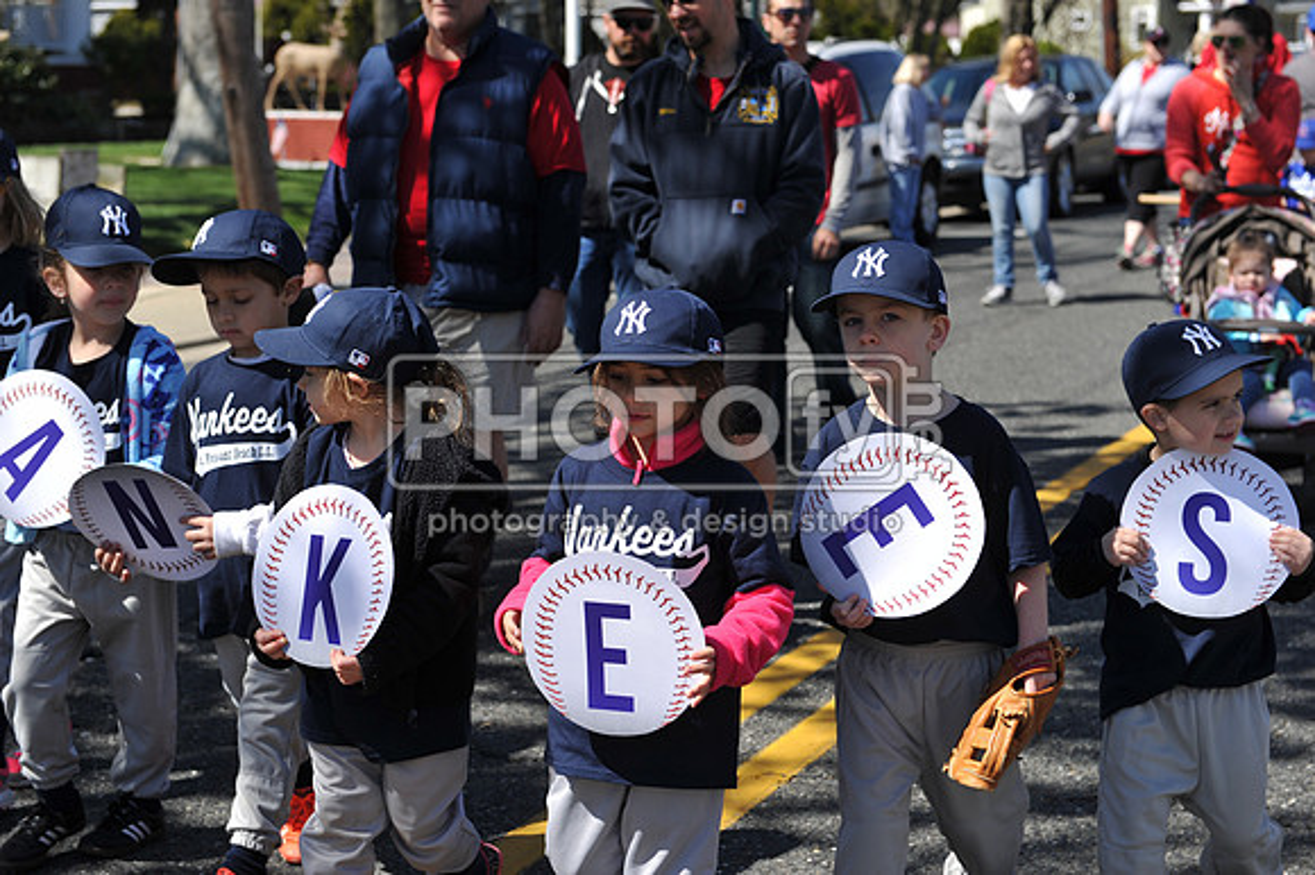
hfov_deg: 28.9
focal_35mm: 70
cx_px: 658
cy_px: 438
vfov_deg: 19.4
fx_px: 2555
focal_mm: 70
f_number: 5
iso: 200
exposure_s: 1/1000
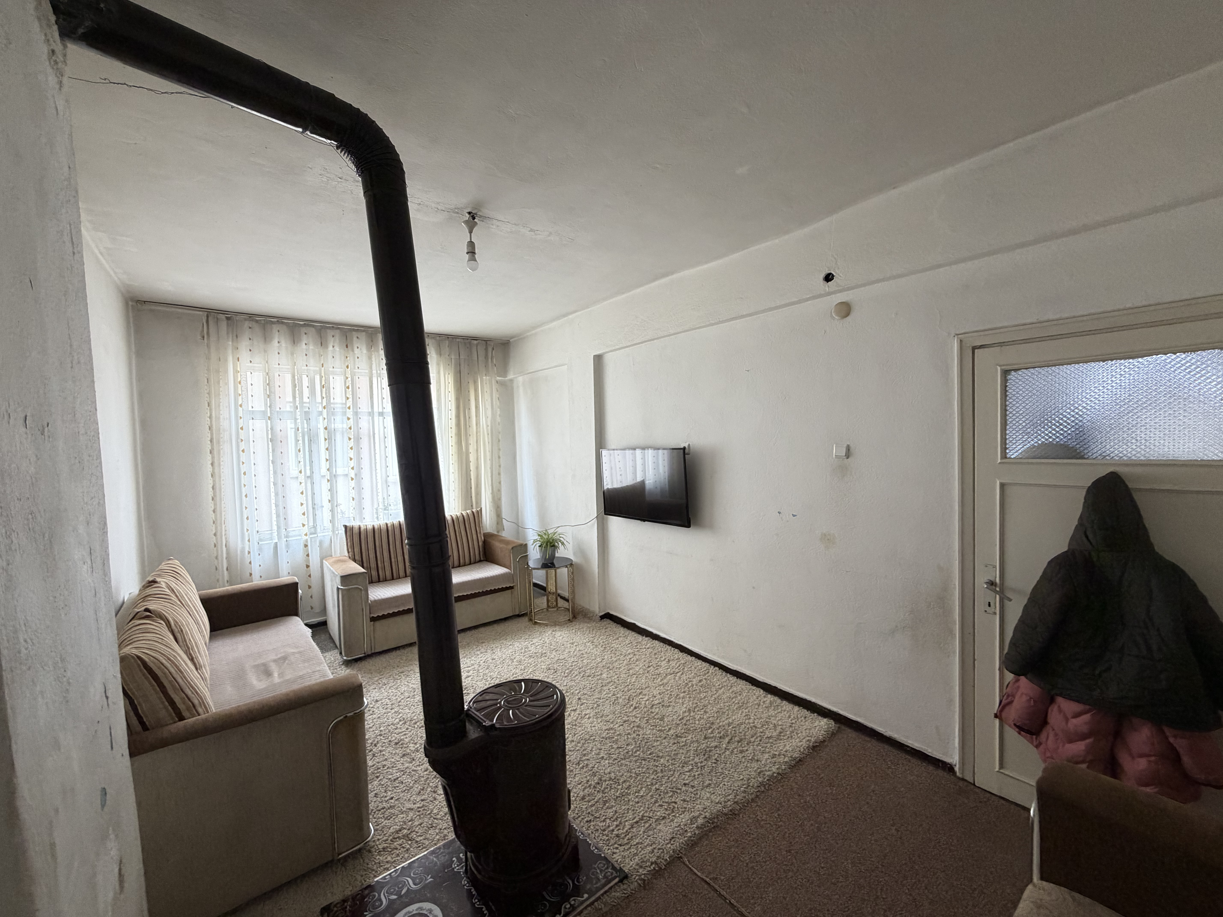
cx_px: 612
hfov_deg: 102.1
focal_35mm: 14
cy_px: 458
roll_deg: +2.0
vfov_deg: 85.7
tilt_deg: -2.5
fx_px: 495
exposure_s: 1/50
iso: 200
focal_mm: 2.22
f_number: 2.2
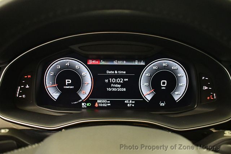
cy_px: 77
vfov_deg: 39.9
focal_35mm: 33
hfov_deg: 57.2
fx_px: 212
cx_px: 116
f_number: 3.8
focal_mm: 22
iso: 6400
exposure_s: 1/60
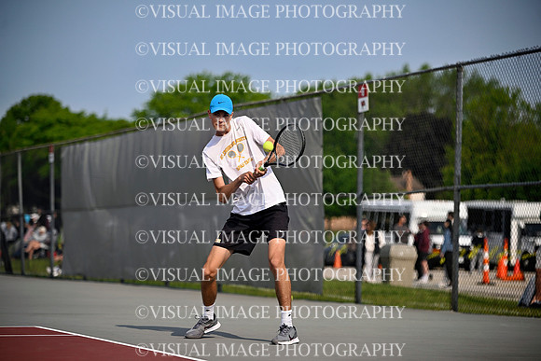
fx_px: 1834
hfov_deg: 16.8
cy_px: 180
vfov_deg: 11.2
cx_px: 270
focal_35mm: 122
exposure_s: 1/6400
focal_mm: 122
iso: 320
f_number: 2.8
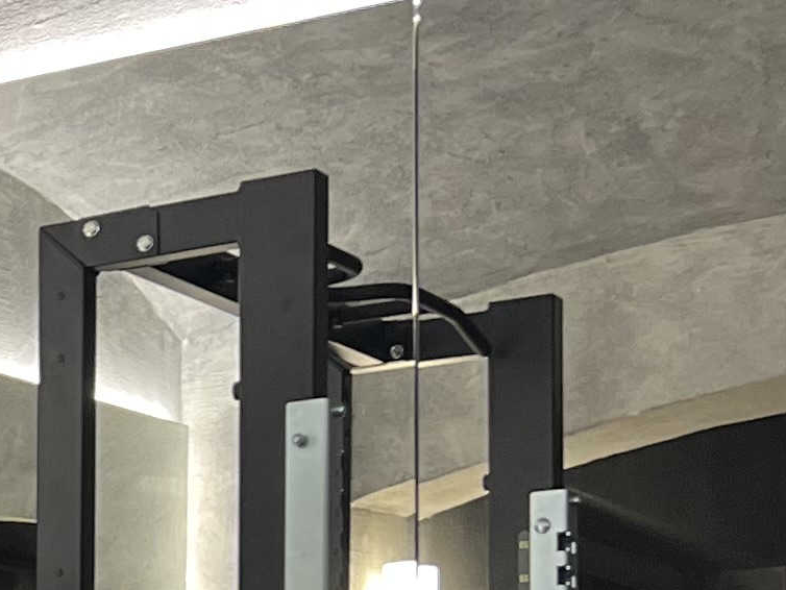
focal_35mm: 139
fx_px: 3157
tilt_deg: +1.4
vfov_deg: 10.2
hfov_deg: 12.4
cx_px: -839
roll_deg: +0.5
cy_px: 976
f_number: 1.5
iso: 125
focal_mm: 5.7
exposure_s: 1/78
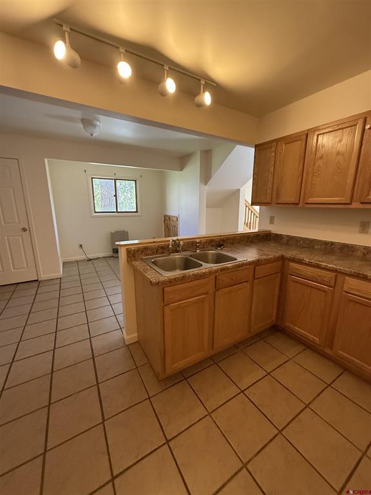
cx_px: 186
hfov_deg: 85.7
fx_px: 200
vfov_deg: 102.1
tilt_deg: -11.5
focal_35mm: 14
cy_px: 248
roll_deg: -0.1
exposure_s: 1/120
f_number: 2.2
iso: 500
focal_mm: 2.22
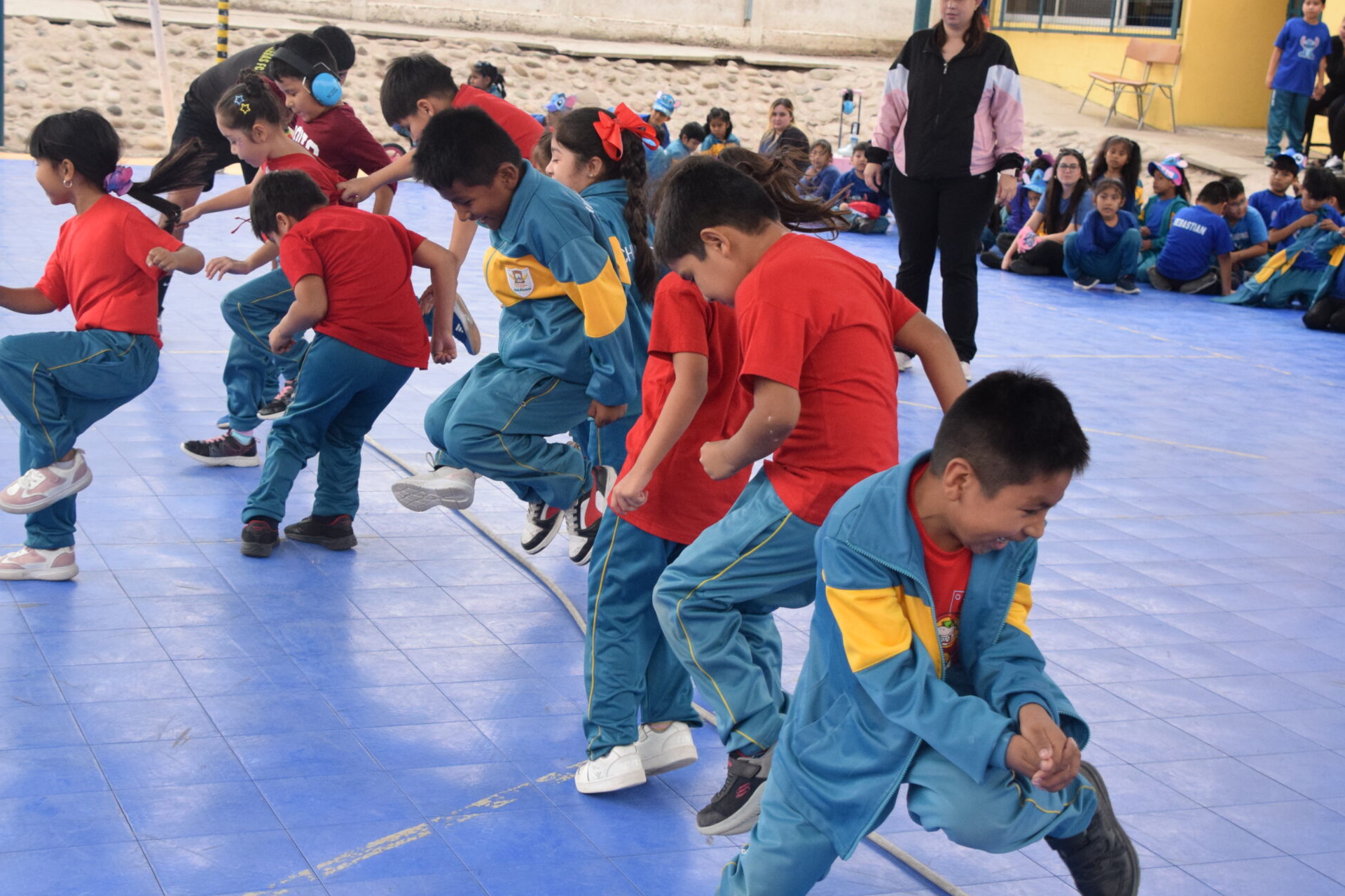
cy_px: 448
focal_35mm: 60
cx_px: 645
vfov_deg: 22.6
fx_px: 2241
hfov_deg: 33.4
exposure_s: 1/1600
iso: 1600
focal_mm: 30
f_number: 5.6
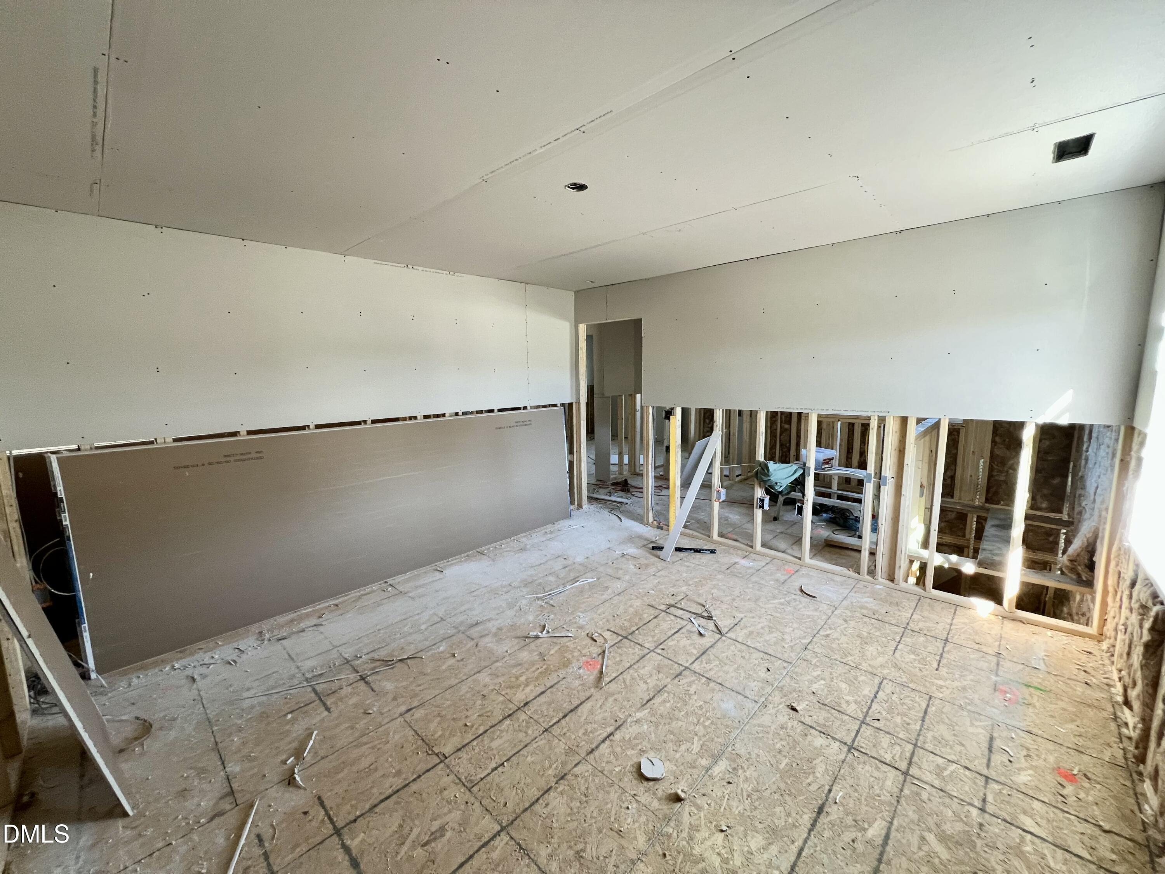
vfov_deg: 89.9
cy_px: 437
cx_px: 582
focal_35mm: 13
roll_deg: +0.9
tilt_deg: -7.0
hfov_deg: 106.2
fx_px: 438
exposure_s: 1/99
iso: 200
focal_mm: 1.57
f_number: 1.8
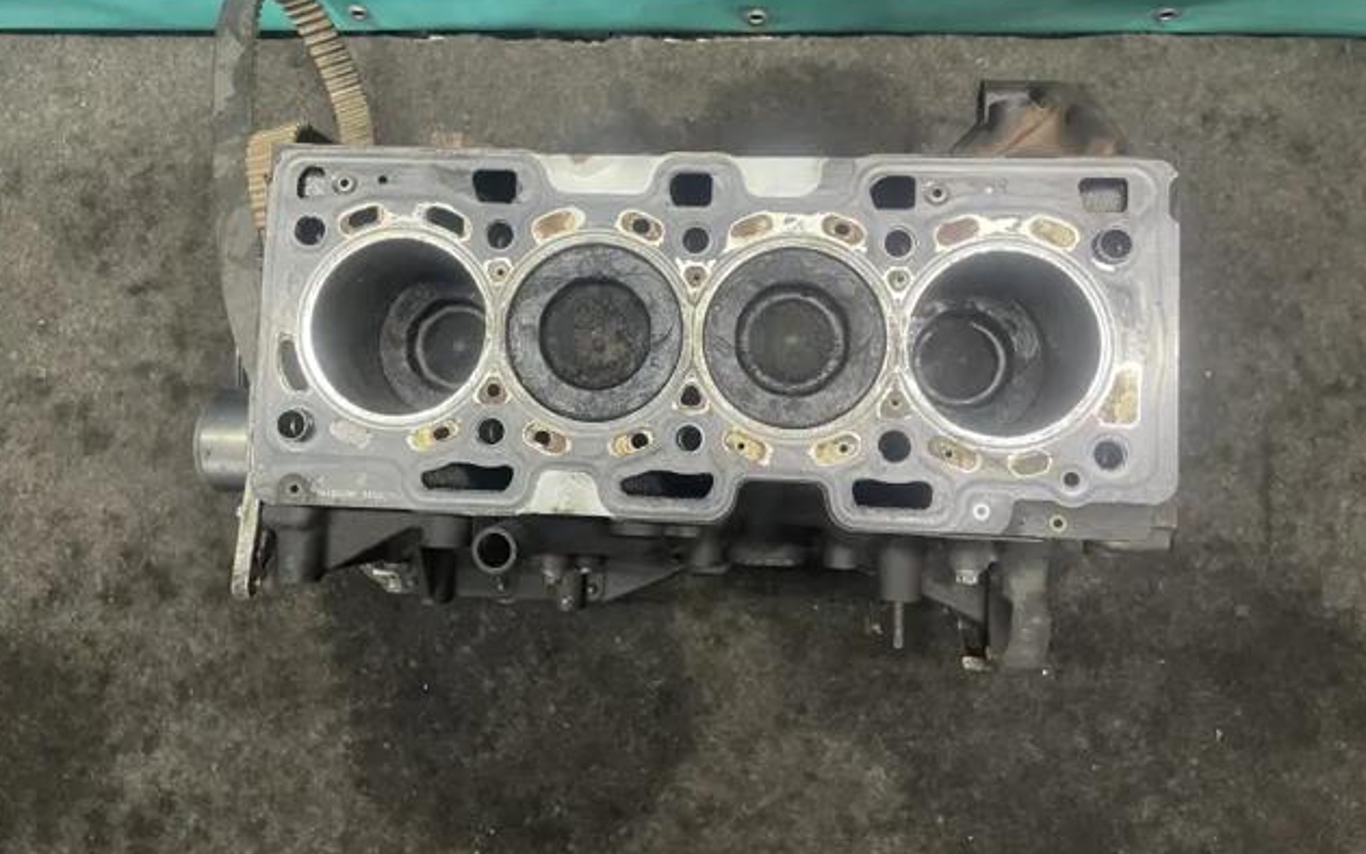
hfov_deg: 66.5
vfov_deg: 44.5
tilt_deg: -81.8
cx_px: 679
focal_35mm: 28
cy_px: 386
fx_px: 1043
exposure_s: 1/50
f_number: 1.6
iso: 250
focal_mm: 4.2
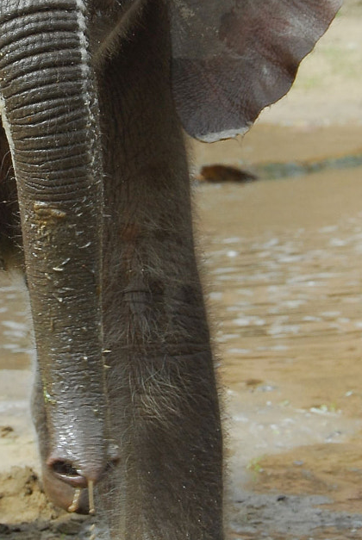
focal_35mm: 199
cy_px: 162
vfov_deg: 10.3
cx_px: 65
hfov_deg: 6.9
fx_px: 2991
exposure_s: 1/250
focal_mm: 52
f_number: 9
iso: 400
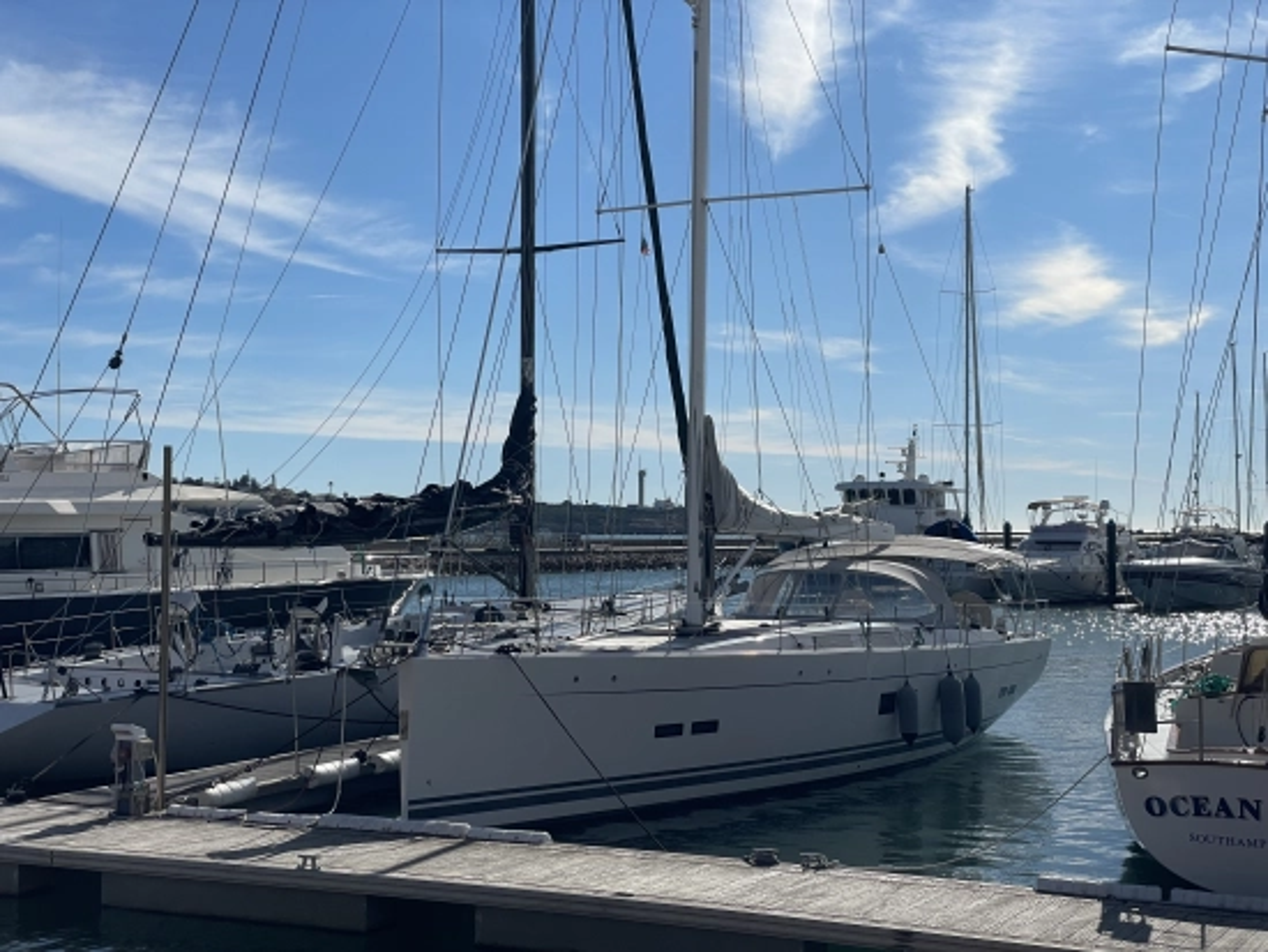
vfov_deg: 28.1
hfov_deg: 36.8
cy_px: 476
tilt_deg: +2.1
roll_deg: -0.1
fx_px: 1906
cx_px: 634
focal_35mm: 52
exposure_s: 1/3984
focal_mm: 6
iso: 25
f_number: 2
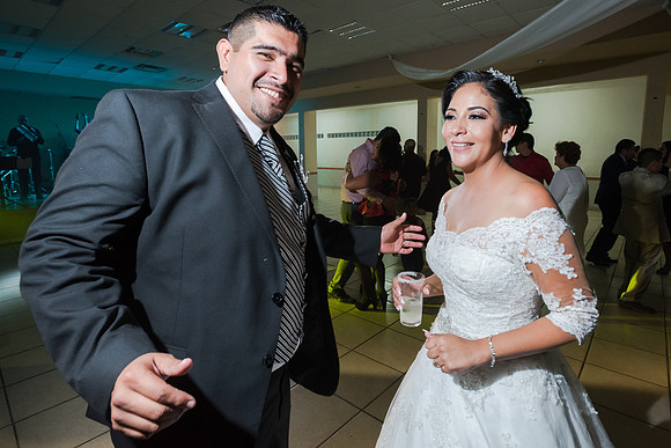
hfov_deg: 87.4
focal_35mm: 19
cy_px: 200
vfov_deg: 64.9
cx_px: 345
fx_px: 351
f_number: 4
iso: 1600
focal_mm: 17
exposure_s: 1/100
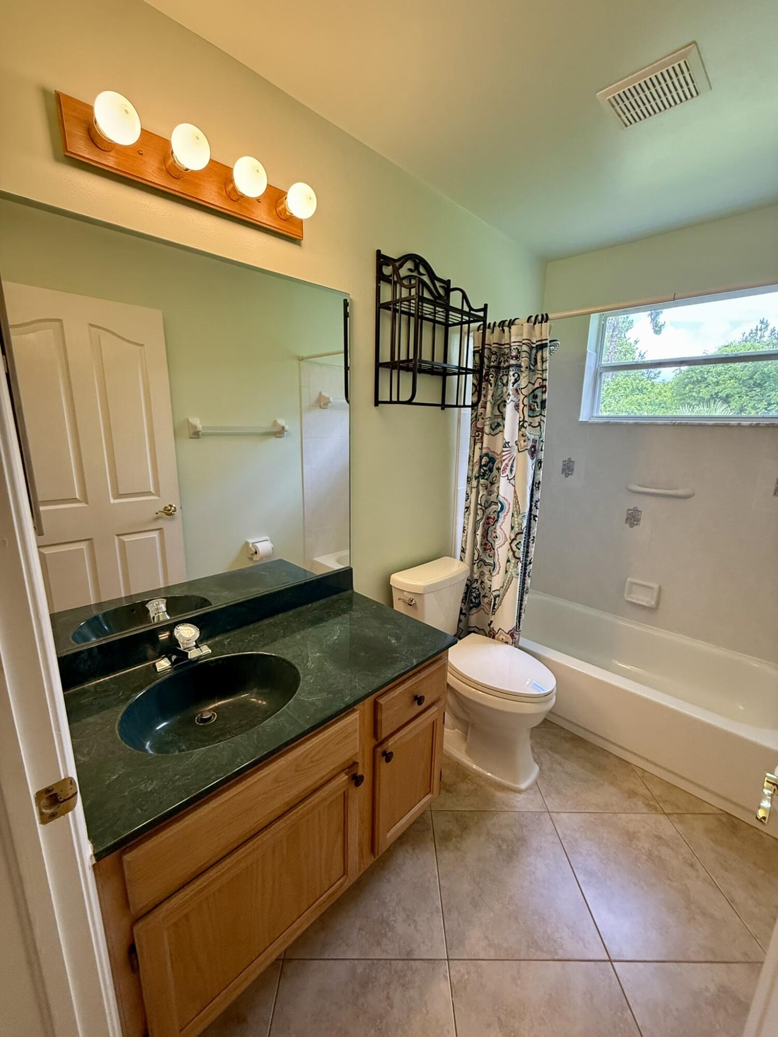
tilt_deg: -12.0
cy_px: 518
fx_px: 420
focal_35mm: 14
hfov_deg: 85.7
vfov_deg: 102.1
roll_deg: -1.5
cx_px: 389
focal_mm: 2.22
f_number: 2.2
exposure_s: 1/120
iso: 320
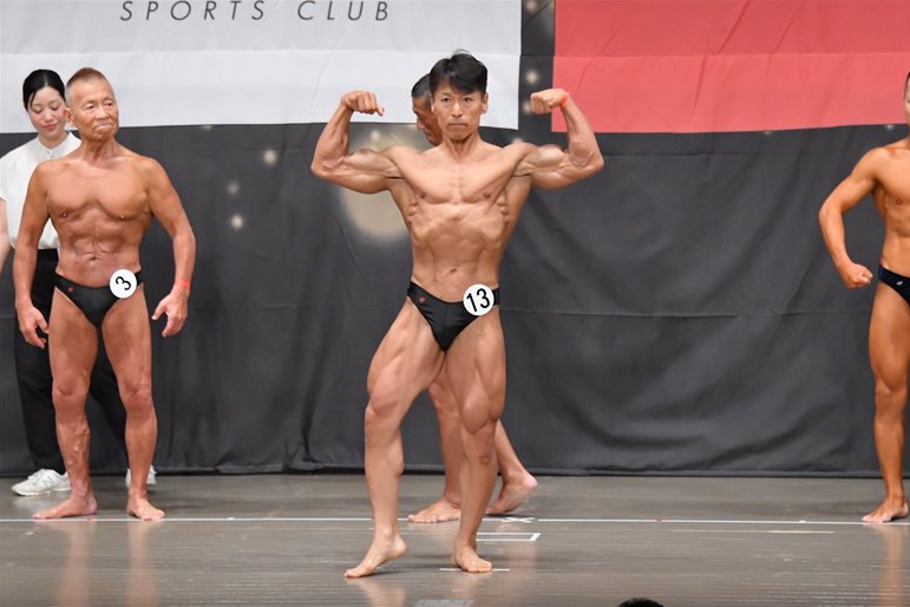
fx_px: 5131
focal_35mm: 203
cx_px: 456
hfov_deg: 10.1
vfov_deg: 6.8
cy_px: 304
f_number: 5.6
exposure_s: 1/400
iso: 6400
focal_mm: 135
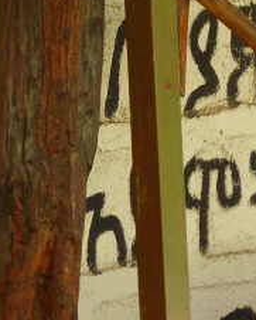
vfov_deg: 5.0
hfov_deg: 4.0
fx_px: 3644
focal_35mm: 385
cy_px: -58
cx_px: 338
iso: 100
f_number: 3.2
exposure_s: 1/100
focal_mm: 16
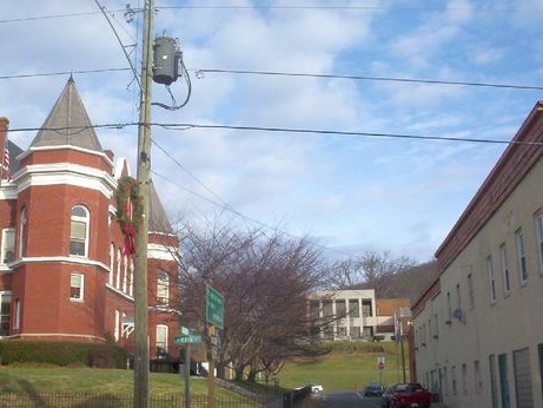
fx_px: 706
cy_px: 210
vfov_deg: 32.2
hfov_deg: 42.1
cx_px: 261
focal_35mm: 45
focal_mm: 6
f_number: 8
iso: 100
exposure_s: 1/203
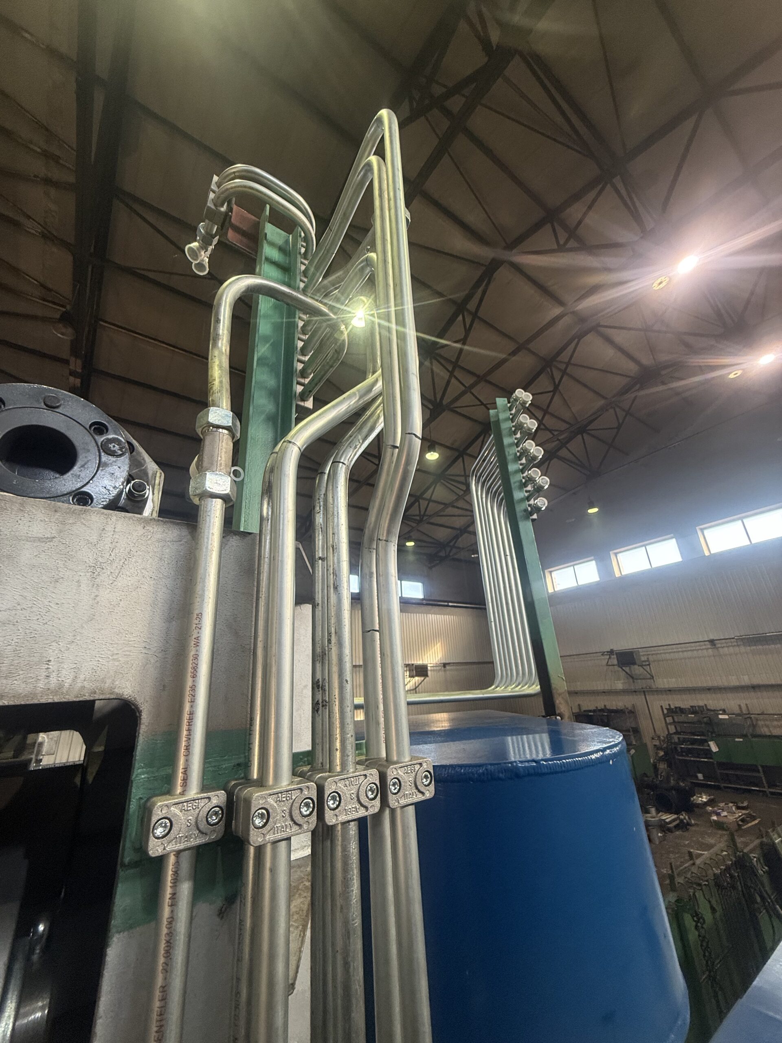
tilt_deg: +21.9
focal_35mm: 14
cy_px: 522
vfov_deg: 102.1
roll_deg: +2.6
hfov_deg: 85.7
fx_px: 422
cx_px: 391
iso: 160
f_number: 2.2
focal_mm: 2.22
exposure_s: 1/100
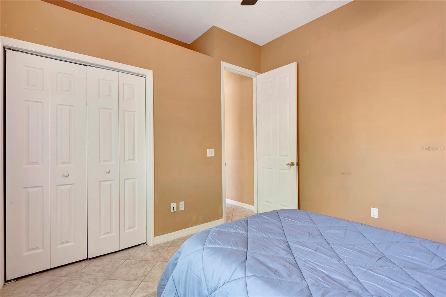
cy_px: 148
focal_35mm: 17
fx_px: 211
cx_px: 223
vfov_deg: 70.5
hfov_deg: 93.3
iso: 100
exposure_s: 1/1.25
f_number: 9
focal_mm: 17
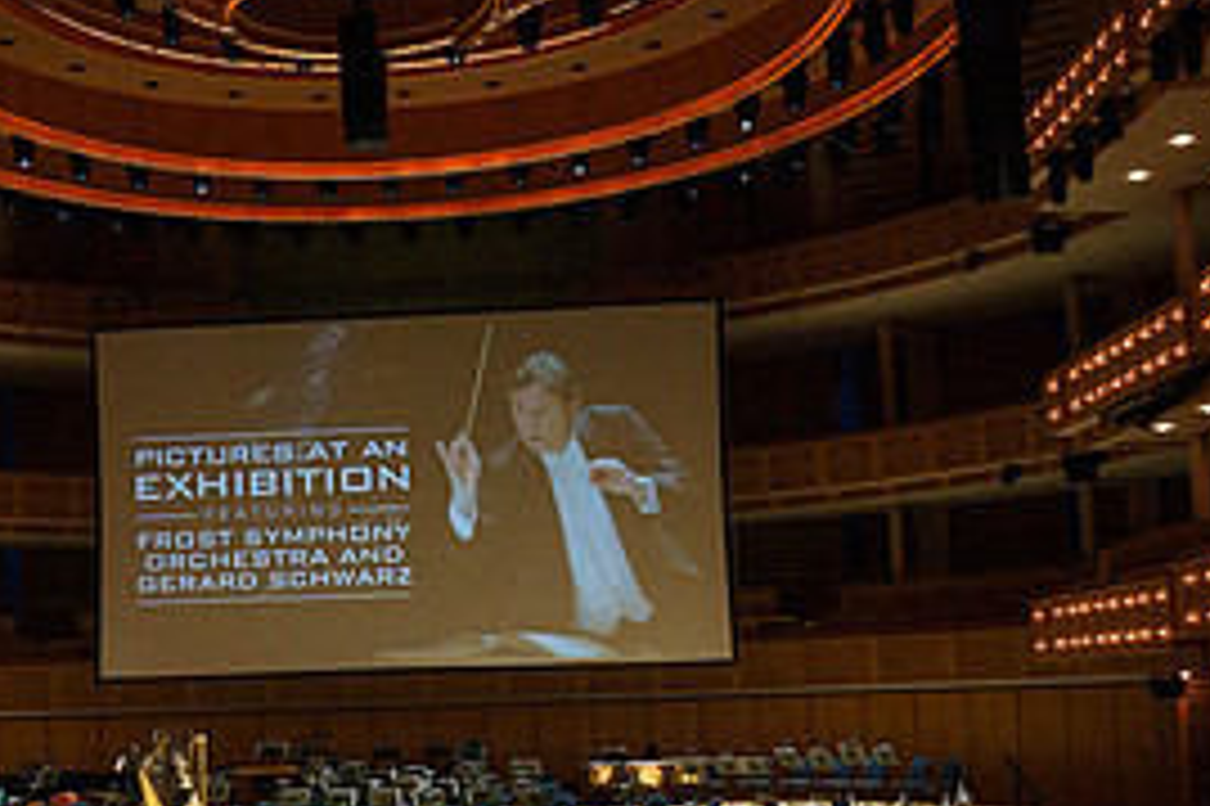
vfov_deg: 25.3
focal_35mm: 53
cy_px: 556
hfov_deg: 36.7
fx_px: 1780
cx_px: 310
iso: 3200
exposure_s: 1/200
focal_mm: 24
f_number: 7.1
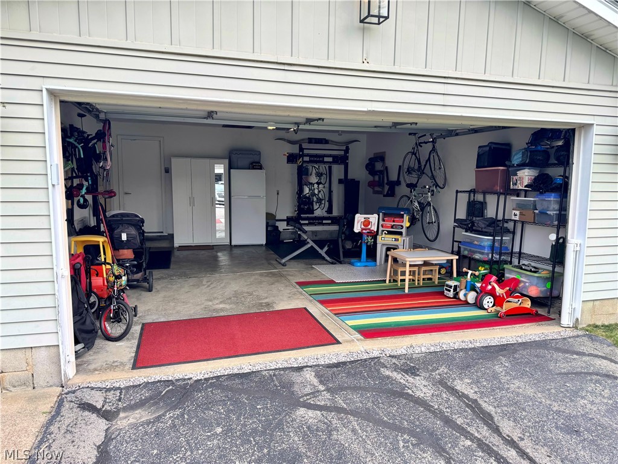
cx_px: 309
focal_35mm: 24
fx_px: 428
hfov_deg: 71.6
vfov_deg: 56.8
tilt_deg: -7.5
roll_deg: -0.8
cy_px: 232
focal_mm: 6.76
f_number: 1.78
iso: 80
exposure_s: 1/765
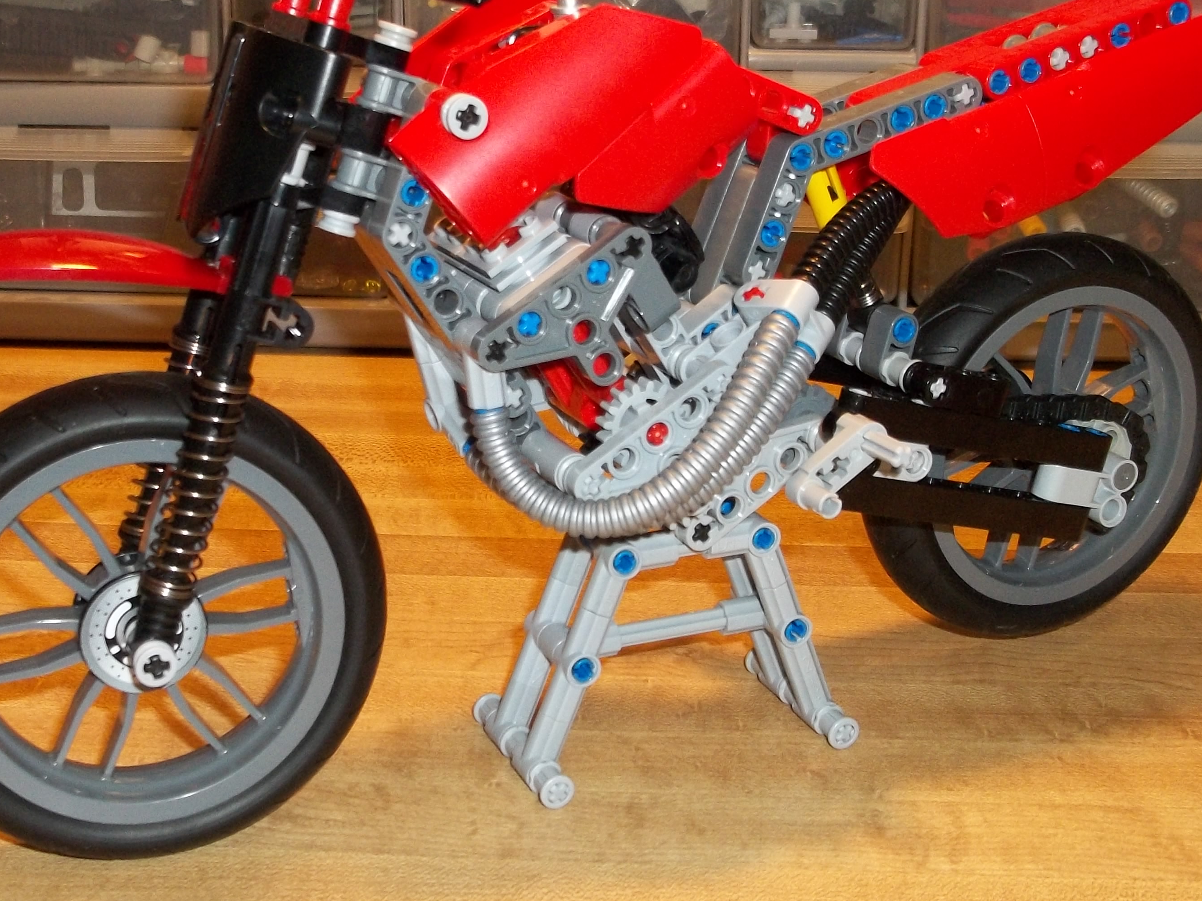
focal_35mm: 53
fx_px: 1840
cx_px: 524
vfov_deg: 27.5
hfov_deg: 36.1
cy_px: 384
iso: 160
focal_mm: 5.9
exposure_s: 1/30
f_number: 3.3
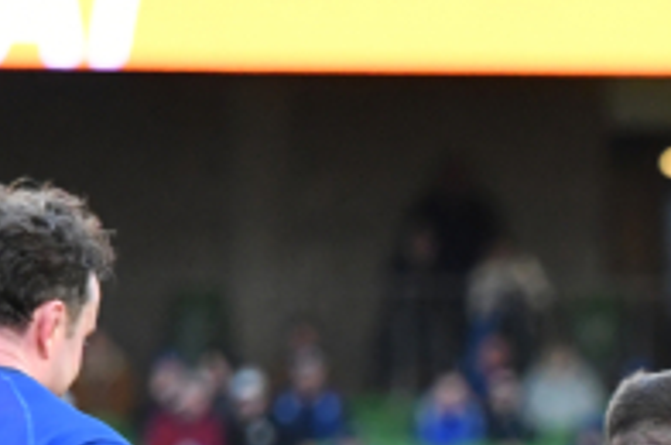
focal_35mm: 1226
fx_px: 22814
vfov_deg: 1.1
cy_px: 864
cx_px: 1219
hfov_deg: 1.7
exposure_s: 1/1600
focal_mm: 200
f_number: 4
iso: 3200
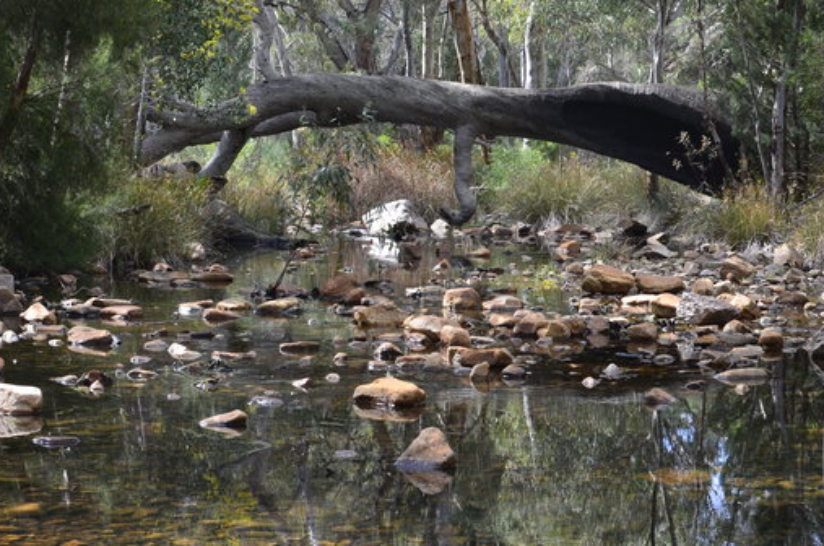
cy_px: 159
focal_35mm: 83
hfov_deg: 24.6
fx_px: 1891
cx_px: 367
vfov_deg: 16.4
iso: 400
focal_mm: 35
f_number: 9
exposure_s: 1/125
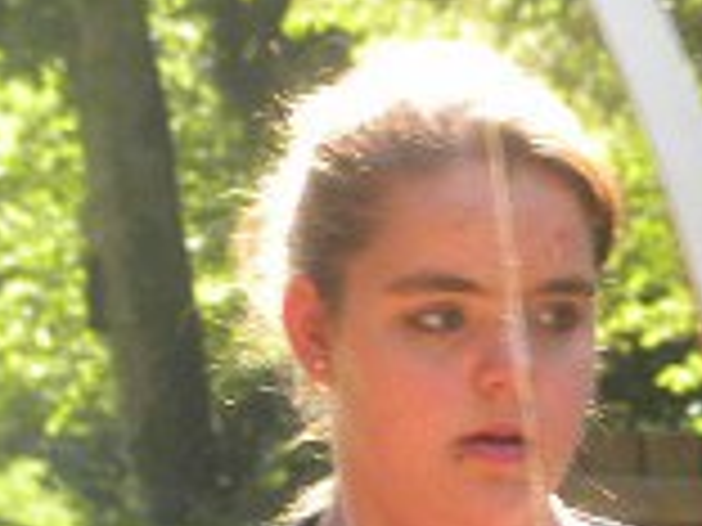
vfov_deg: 2.5
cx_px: 1256
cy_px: 850
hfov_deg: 3.3
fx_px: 12006
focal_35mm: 592
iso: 138
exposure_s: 1/125
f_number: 4.5
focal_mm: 25.7
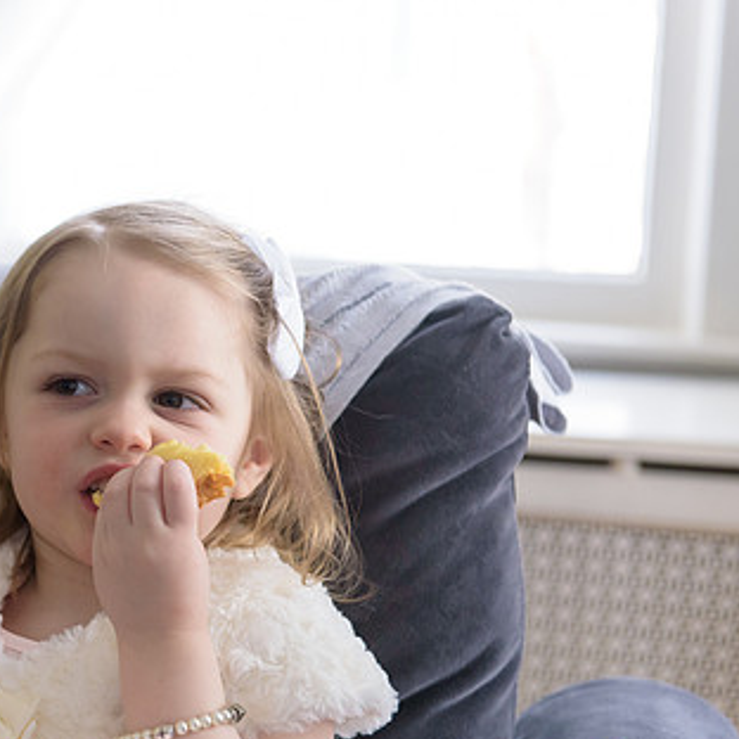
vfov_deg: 17.7
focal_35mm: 98
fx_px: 2367
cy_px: 418
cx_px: 83
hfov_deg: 17.5
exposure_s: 1/125
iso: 1600
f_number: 3.2
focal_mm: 62
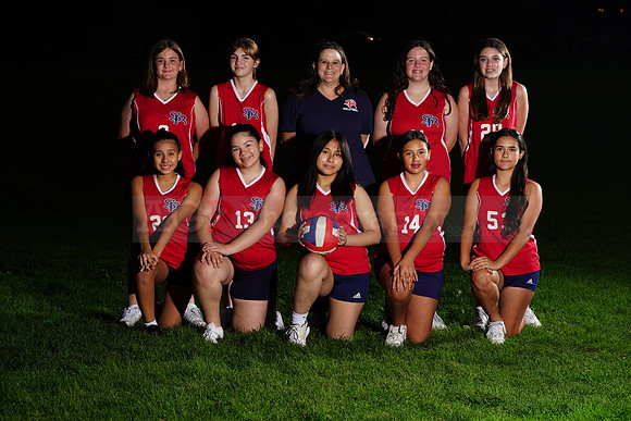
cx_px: 316
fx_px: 1753
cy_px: 210
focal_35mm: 100
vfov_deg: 13.7
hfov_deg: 20.4
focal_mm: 100
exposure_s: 1/125
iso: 400
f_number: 9
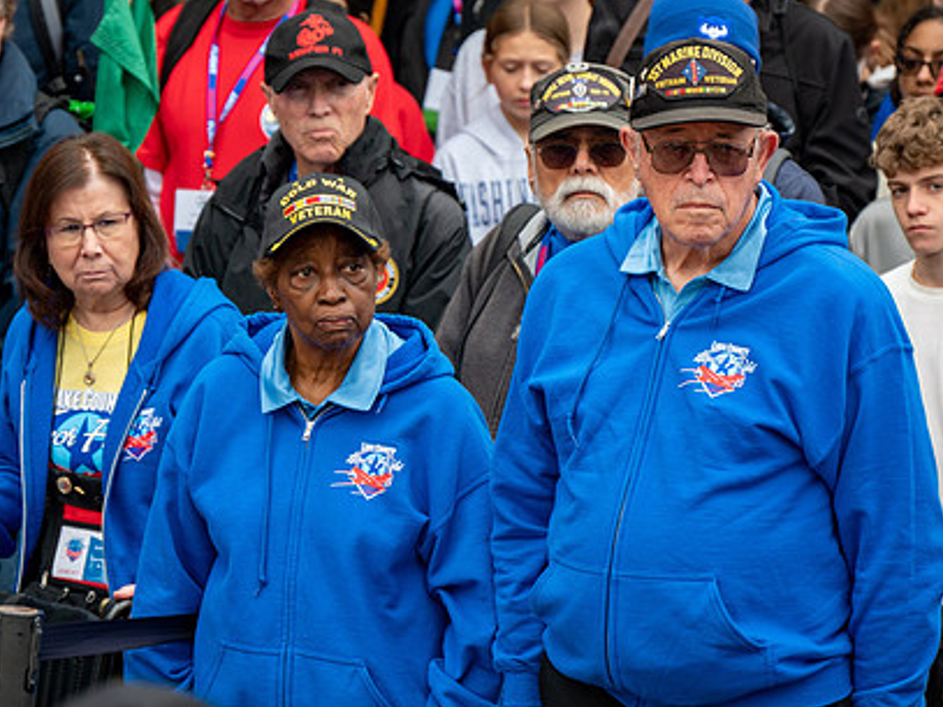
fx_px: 5964
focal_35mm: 219
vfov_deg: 6.8
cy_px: 343
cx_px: 412
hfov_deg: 9.0
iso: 360
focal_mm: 160
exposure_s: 1/100
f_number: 6.3
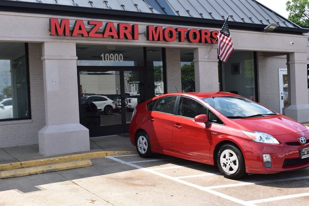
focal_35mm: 42
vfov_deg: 31.9
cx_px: 154
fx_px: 360
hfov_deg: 46.4
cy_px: 103
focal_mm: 28
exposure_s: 1/400
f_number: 11
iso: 400
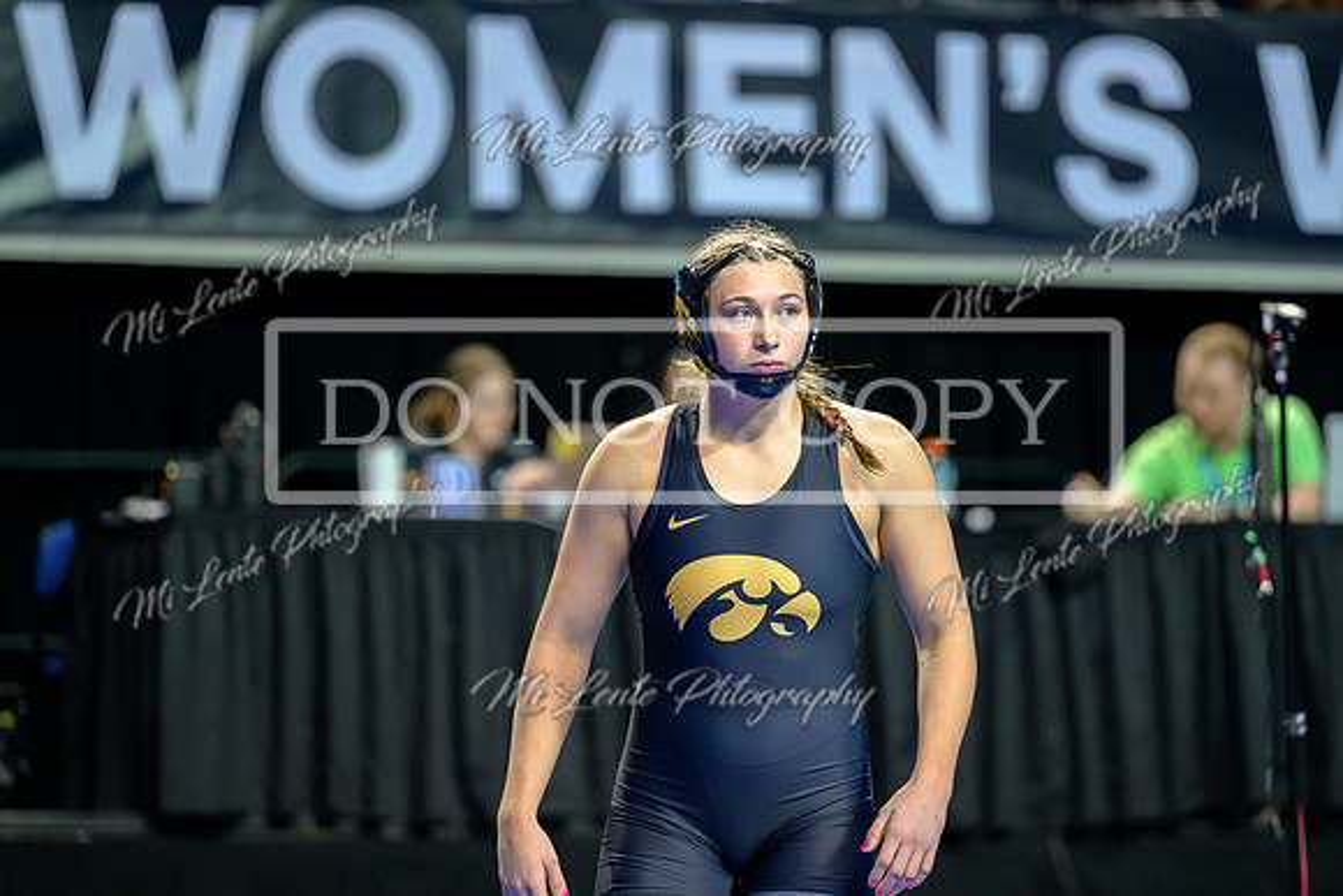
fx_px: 8720
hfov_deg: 8.8
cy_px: 462
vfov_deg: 5.9
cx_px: 711
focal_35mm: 234
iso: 2500
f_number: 2.8
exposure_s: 1/800
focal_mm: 190
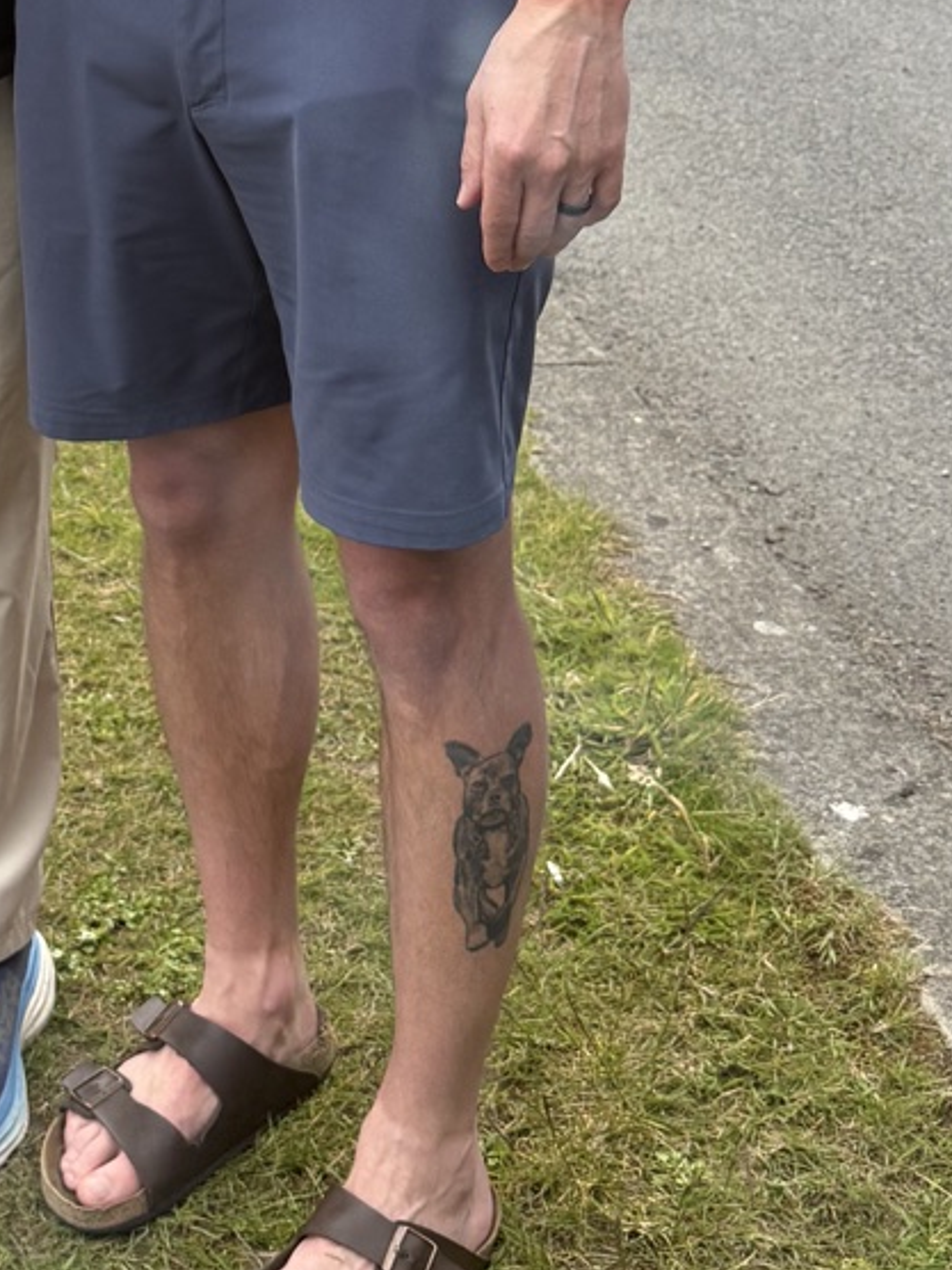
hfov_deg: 19.1
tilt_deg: -13.4
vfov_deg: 24.2
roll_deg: -1.8
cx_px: 107
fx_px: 2787
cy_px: -73
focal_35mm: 76
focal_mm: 6.76
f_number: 1.78
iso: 100
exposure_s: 1/1727
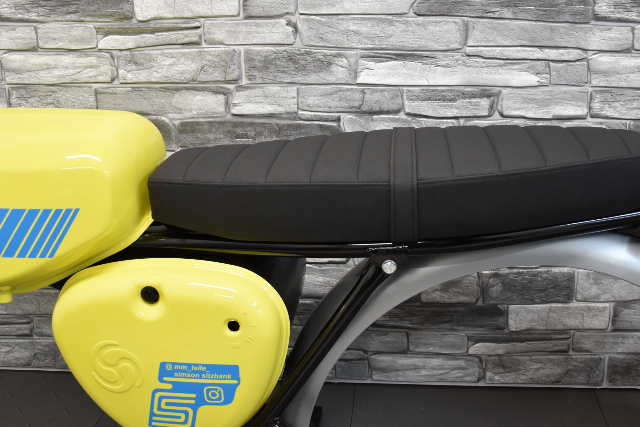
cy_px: 169
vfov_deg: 33.6
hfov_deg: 48.6
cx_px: 377
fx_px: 705
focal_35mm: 40
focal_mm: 21
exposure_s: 1/60
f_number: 3.8
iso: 1000
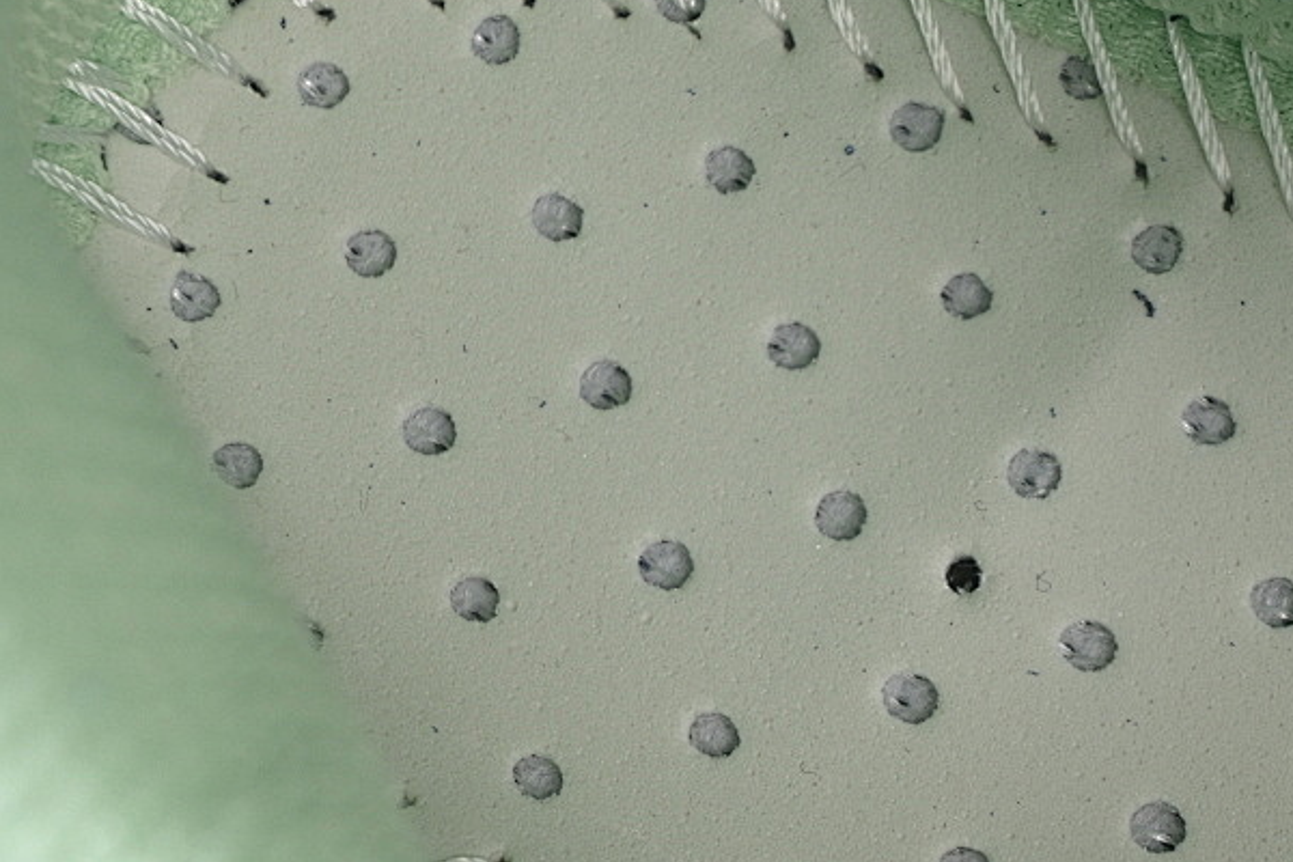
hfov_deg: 15.1
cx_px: 1058
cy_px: 588
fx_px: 4848
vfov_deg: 10.1
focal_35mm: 135
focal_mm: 50
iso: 160
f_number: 6.3
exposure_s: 1/80
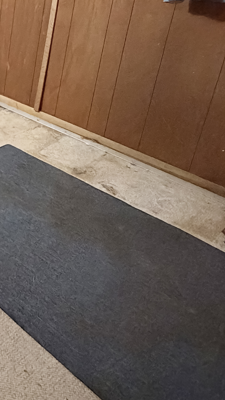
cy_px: 69
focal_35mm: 38
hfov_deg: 23.3
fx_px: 403
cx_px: -133
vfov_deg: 49.1
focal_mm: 2.22
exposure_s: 1/40
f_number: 2.2
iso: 1250
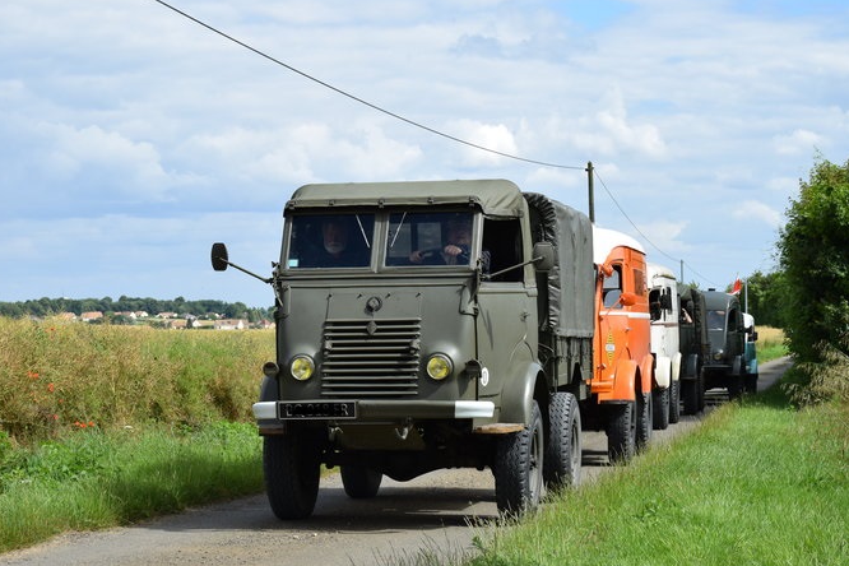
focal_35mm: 82
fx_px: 1934
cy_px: 273
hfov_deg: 24.8
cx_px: 413
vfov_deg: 16.7
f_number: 10
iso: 200
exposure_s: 1/400
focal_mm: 52
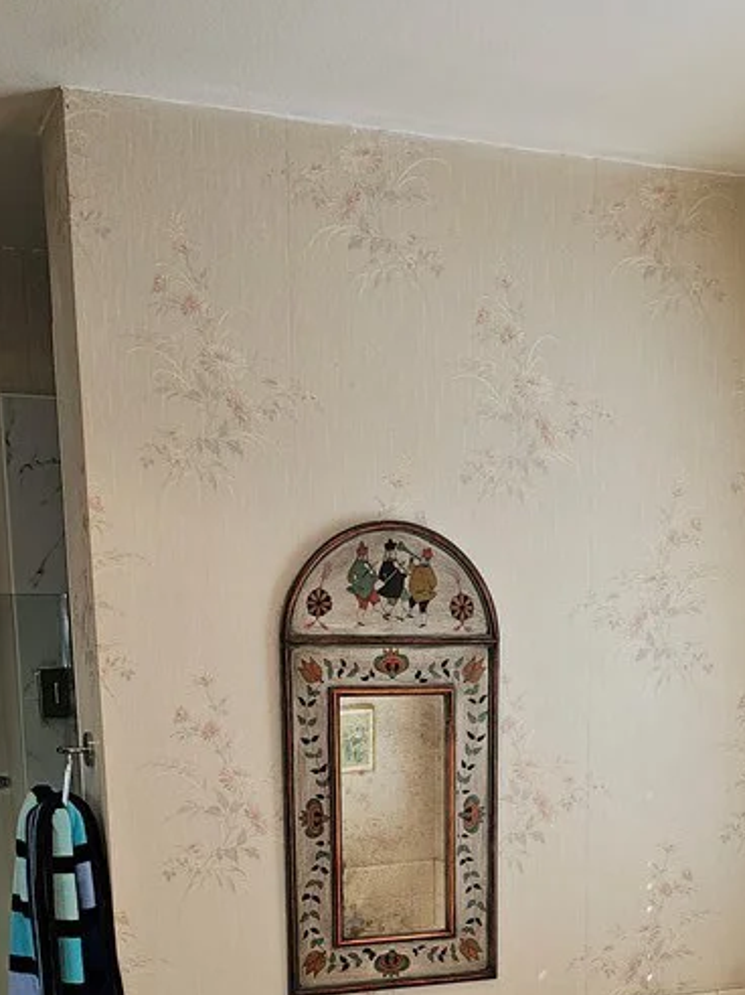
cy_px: 956
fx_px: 1378
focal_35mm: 48
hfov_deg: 30.3
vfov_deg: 36.3
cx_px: 381
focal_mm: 6.3
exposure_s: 1/60
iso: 32
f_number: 1.7
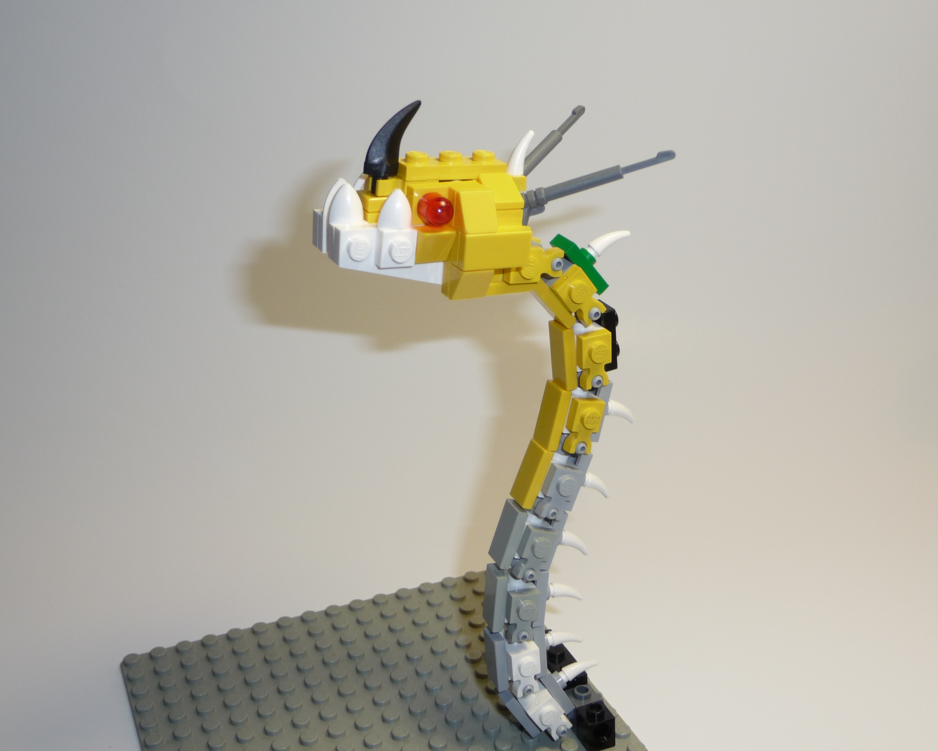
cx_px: 447
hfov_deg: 41.1
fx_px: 1249
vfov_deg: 33.4
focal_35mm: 45
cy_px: 377
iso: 100
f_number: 4
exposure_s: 1/40
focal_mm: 7.1
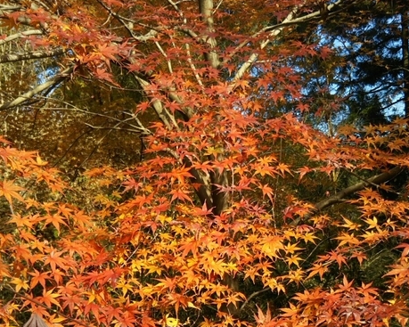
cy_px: 253
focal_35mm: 51
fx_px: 617
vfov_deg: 29.1
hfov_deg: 36.7
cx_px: 216
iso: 25
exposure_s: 1/546
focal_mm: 4
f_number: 2.2
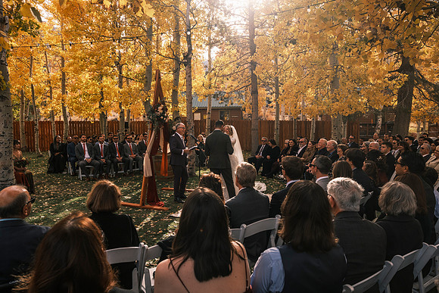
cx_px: 220
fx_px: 329
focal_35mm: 27
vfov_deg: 48.0
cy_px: 146
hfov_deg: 67.4
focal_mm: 18
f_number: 5
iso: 160
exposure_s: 1/250
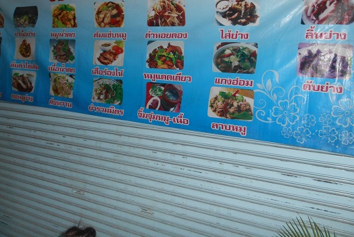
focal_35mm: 33
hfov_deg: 57.2
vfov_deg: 39.7
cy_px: 88
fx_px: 325
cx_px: 170
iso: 220
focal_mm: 4.7
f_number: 3.4
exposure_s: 1/25
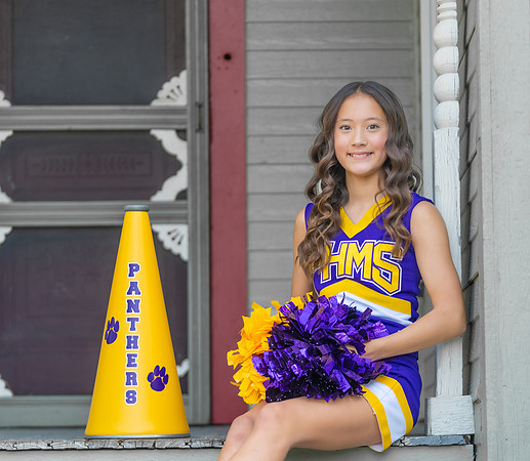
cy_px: 254
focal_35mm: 138
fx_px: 2247
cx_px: 347
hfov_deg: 13.4
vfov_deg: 11.7
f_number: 2.8
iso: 160
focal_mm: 103
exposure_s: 1/320
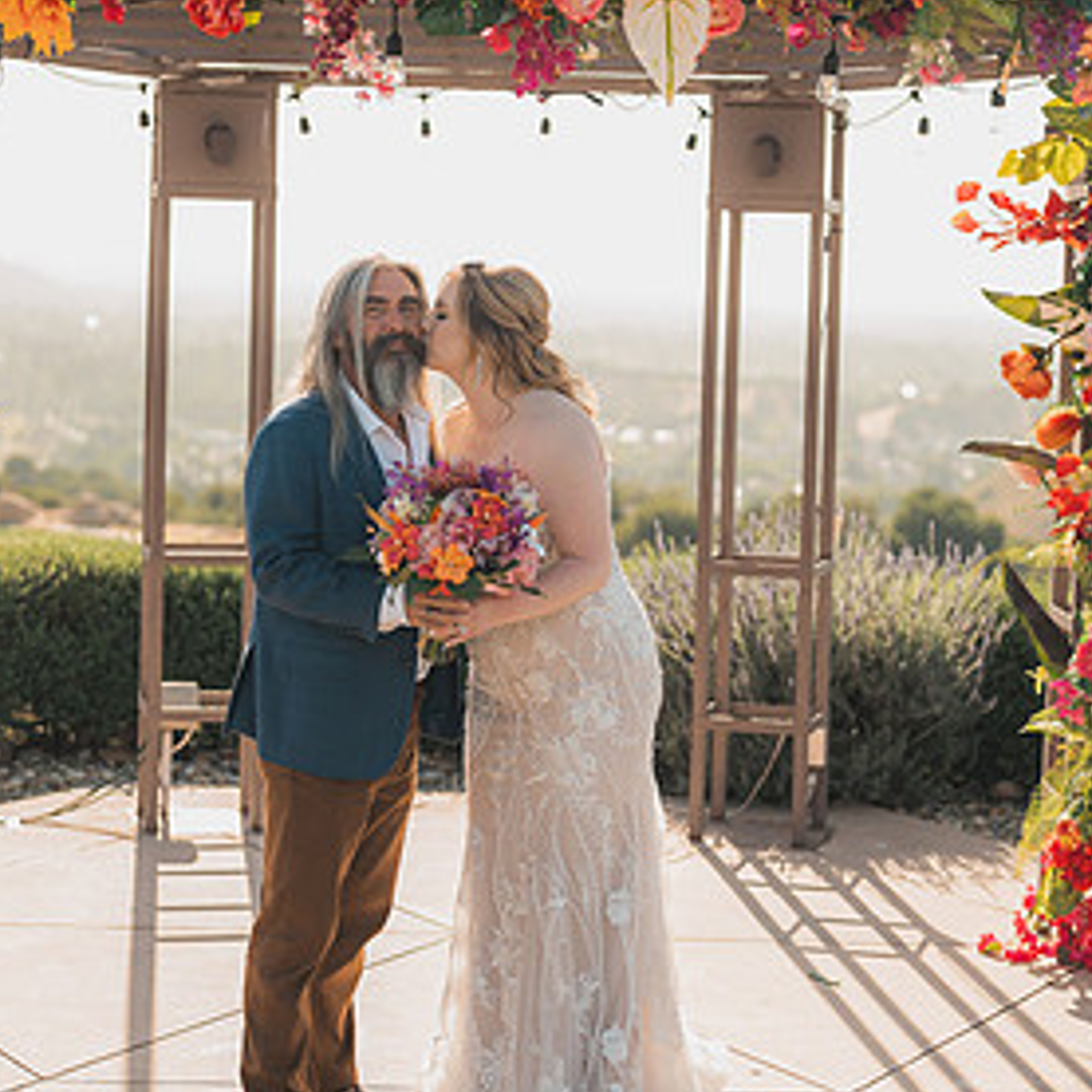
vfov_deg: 19.5
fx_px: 3176
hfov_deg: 19.5
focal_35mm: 89
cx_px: 619
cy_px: 530
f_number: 2
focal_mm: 50
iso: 50
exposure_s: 1/1000
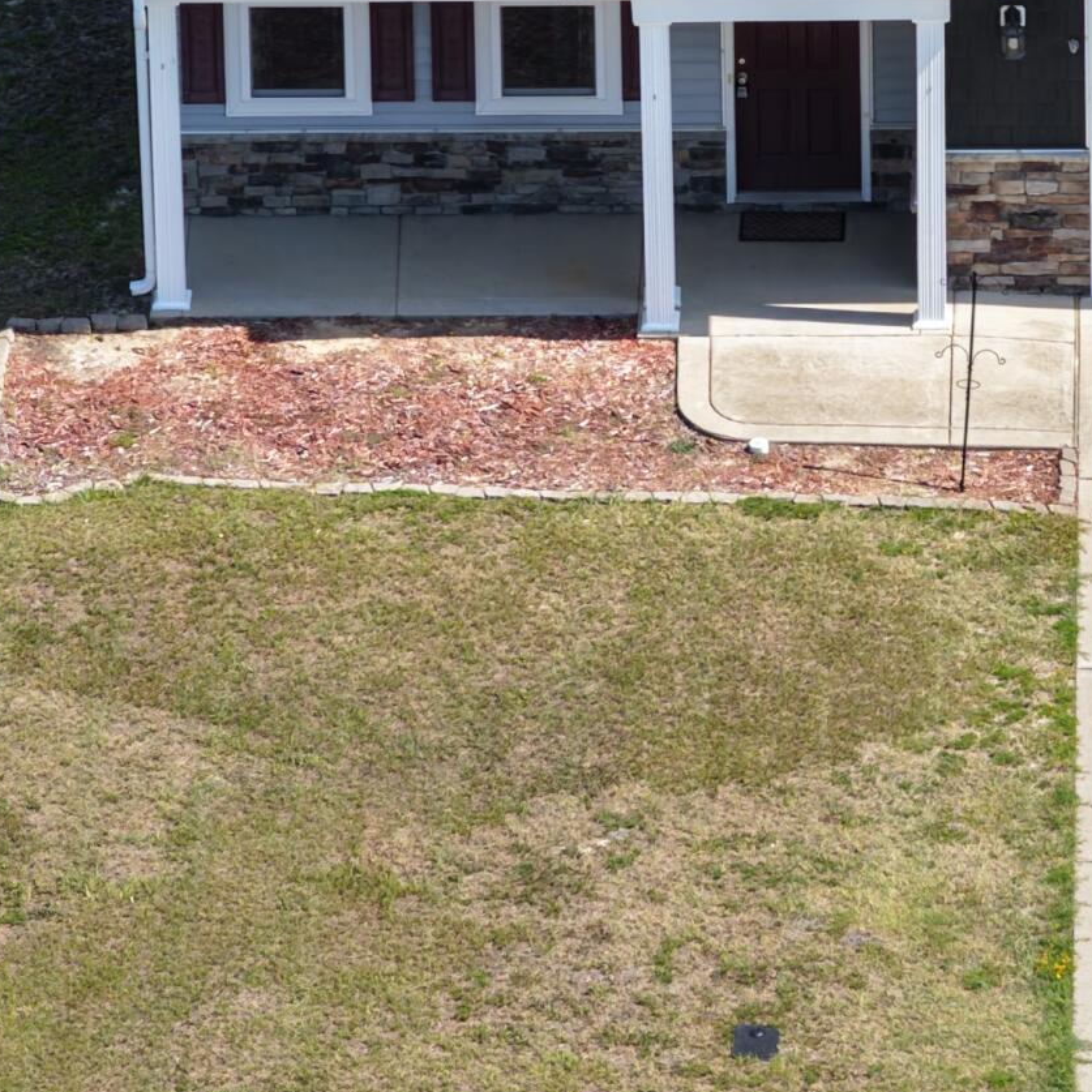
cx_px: 1105
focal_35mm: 532
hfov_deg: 3.3
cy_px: 12
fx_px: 18987
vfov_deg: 3.3
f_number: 2.8
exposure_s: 1/1250
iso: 160
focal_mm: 40
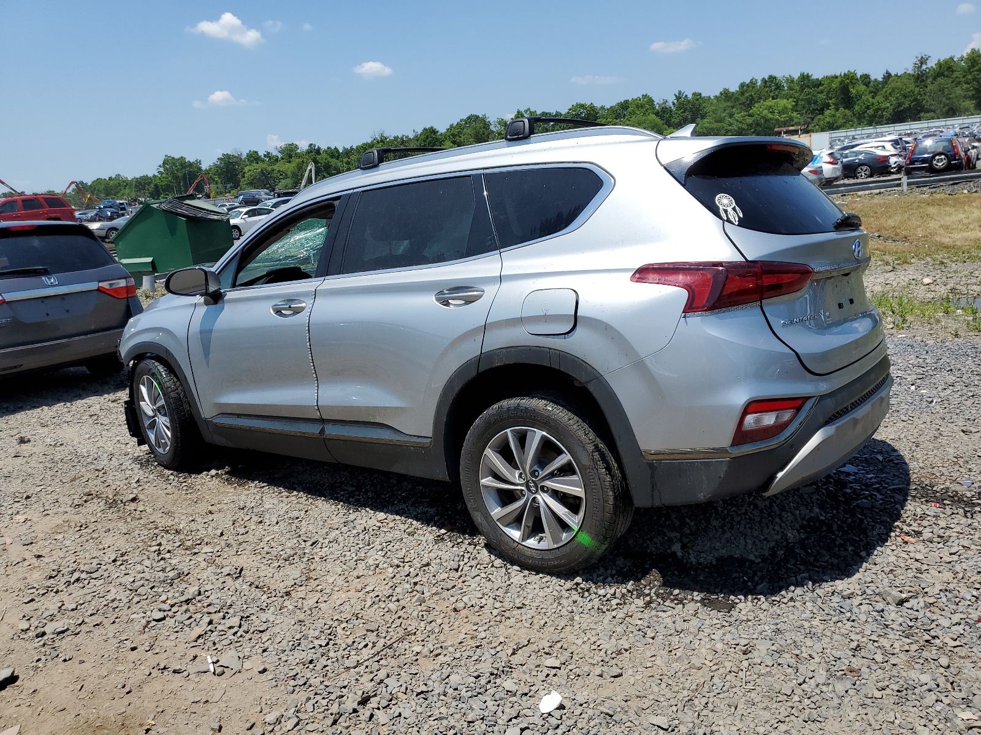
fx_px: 737
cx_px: 490
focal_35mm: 26
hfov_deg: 67.3
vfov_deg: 53.1
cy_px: 368
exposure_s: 1/5000
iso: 50
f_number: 1.5
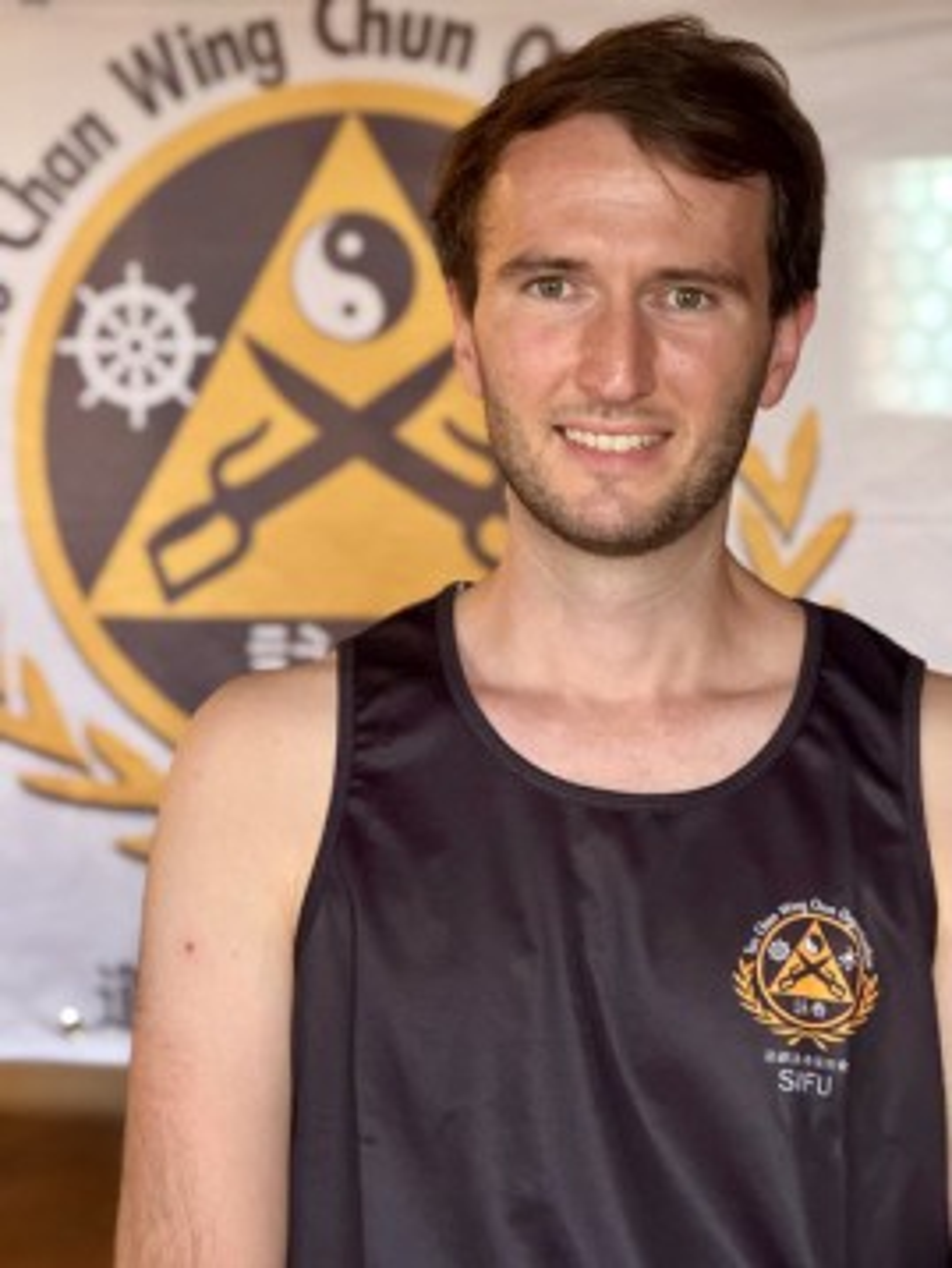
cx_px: 476
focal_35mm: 120
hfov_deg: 12.4
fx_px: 4395
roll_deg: +0.5
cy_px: 634
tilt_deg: -4.4
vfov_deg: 16.4
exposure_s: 1/33
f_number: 2.8
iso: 640
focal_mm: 15.66
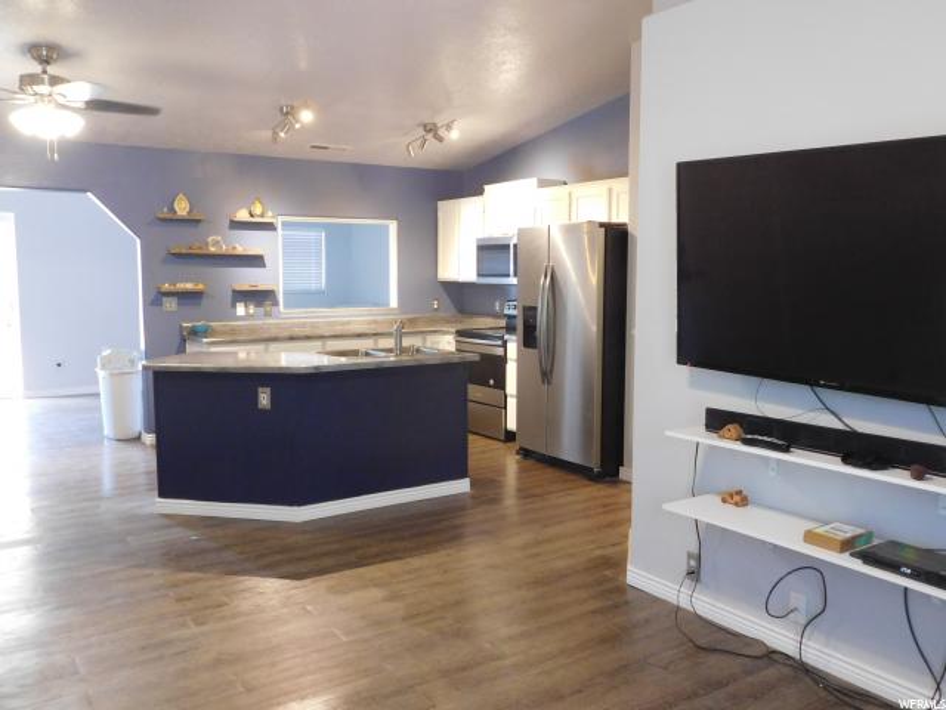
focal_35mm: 30
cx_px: 473
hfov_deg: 60.0
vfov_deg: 46.8
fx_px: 820
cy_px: 355
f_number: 3.2
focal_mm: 5.3
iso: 400
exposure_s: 1/25
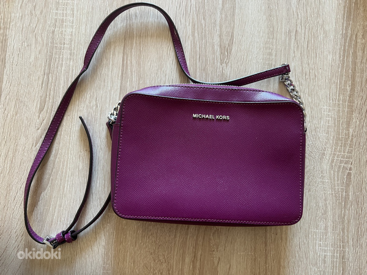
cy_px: 138
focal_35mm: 26
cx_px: 184
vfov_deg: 53.1
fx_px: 276
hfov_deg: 67.3
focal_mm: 5.7
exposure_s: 1/60
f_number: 1.5
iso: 250
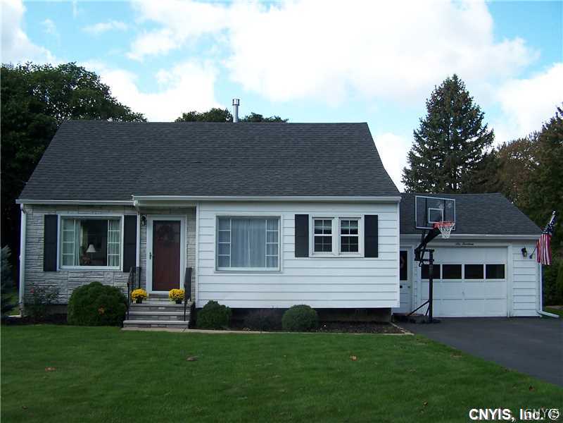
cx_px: 282
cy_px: 212
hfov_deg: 49.0
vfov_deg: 37.7
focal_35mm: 38
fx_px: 618
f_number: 2.8
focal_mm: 6.3
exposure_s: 1/500
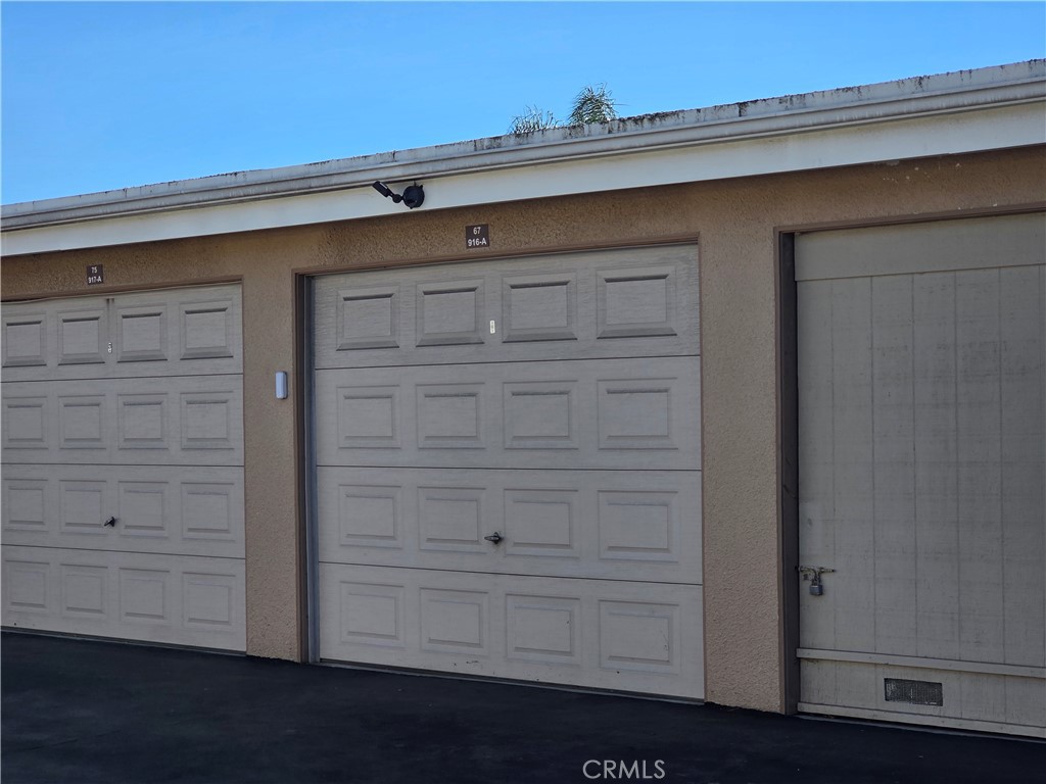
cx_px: 523
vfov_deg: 21.3
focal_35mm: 69
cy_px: 392
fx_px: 2085
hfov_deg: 28.2
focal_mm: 7
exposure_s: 1/892
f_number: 2.4
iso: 25
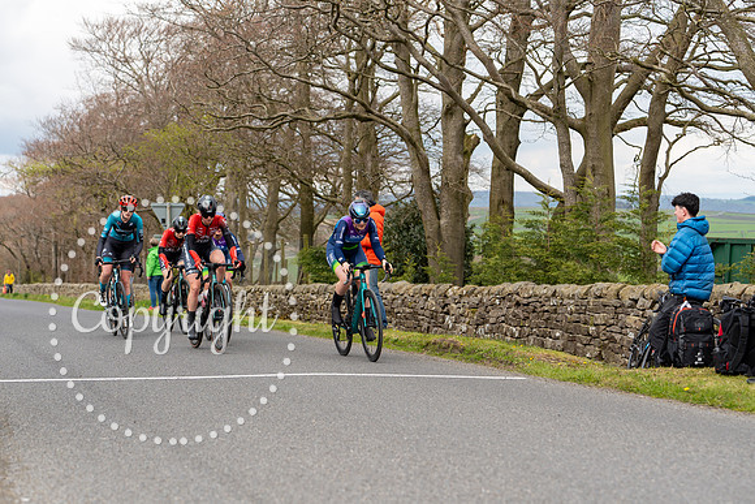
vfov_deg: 18.4
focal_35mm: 74
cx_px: 378
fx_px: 1552
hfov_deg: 27.3
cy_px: 252
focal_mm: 74
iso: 200
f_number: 4
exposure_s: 1/640
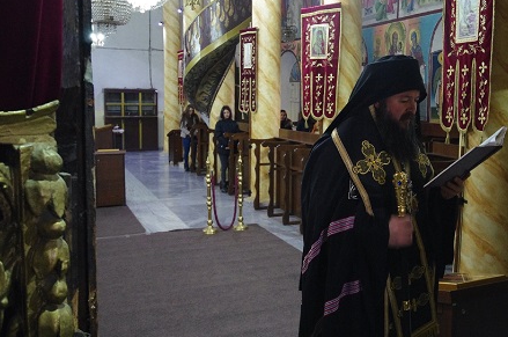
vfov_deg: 32.4
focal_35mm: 41
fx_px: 577
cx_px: 308
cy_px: 141
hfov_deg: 47.2
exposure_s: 1/10
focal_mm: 20
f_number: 5.6
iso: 3200
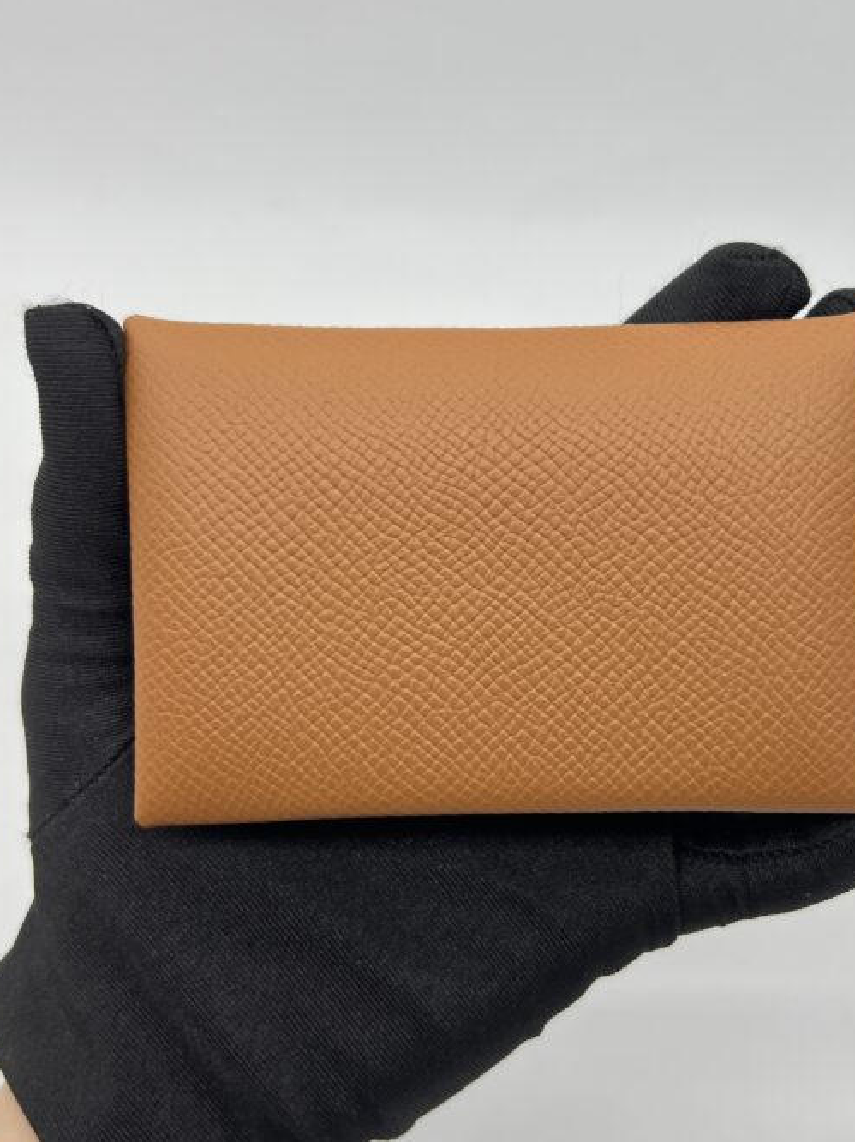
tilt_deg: -46.2
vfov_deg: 46.8
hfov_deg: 35.8
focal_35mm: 40
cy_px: 568
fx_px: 1318
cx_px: 524
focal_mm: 5.7
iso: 32
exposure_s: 1/138
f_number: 1.5
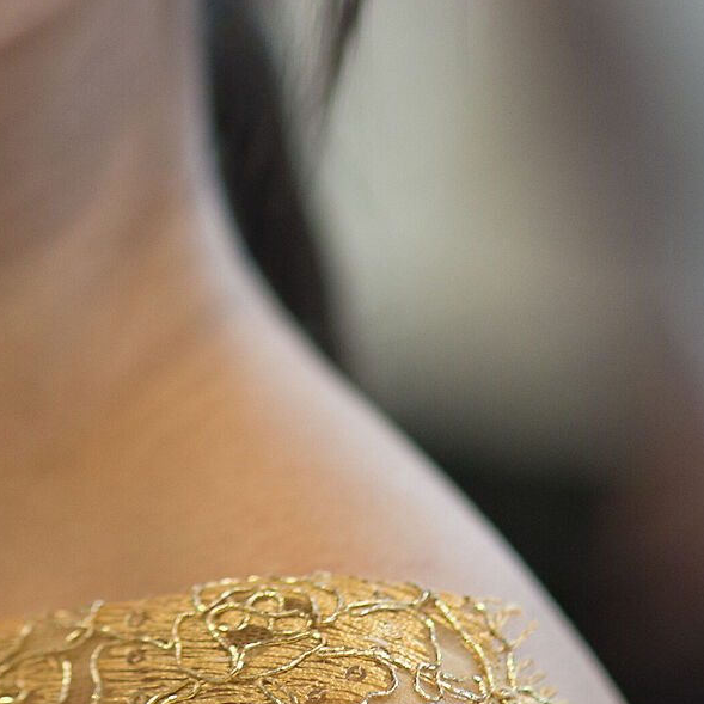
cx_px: -169
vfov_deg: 5.9
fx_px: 6765
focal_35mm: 294
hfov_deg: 5.9
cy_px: -106
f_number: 1.8
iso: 800
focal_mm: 85
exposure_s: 1/125
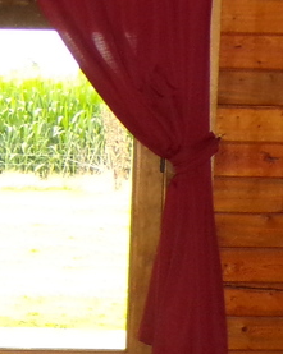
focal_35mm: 122
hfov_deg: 12.2
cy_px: 281
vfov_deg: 15.7
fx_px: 1279
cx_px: -109
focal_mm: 4.3
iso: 363
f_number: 3
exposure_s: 1/60
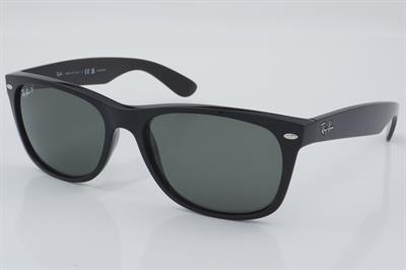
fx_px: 845
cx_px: 203
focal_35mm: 75
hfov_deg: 27.0
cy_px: 135
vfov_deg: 18.2
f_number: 32
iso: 100
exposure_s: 1/4
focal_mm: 50
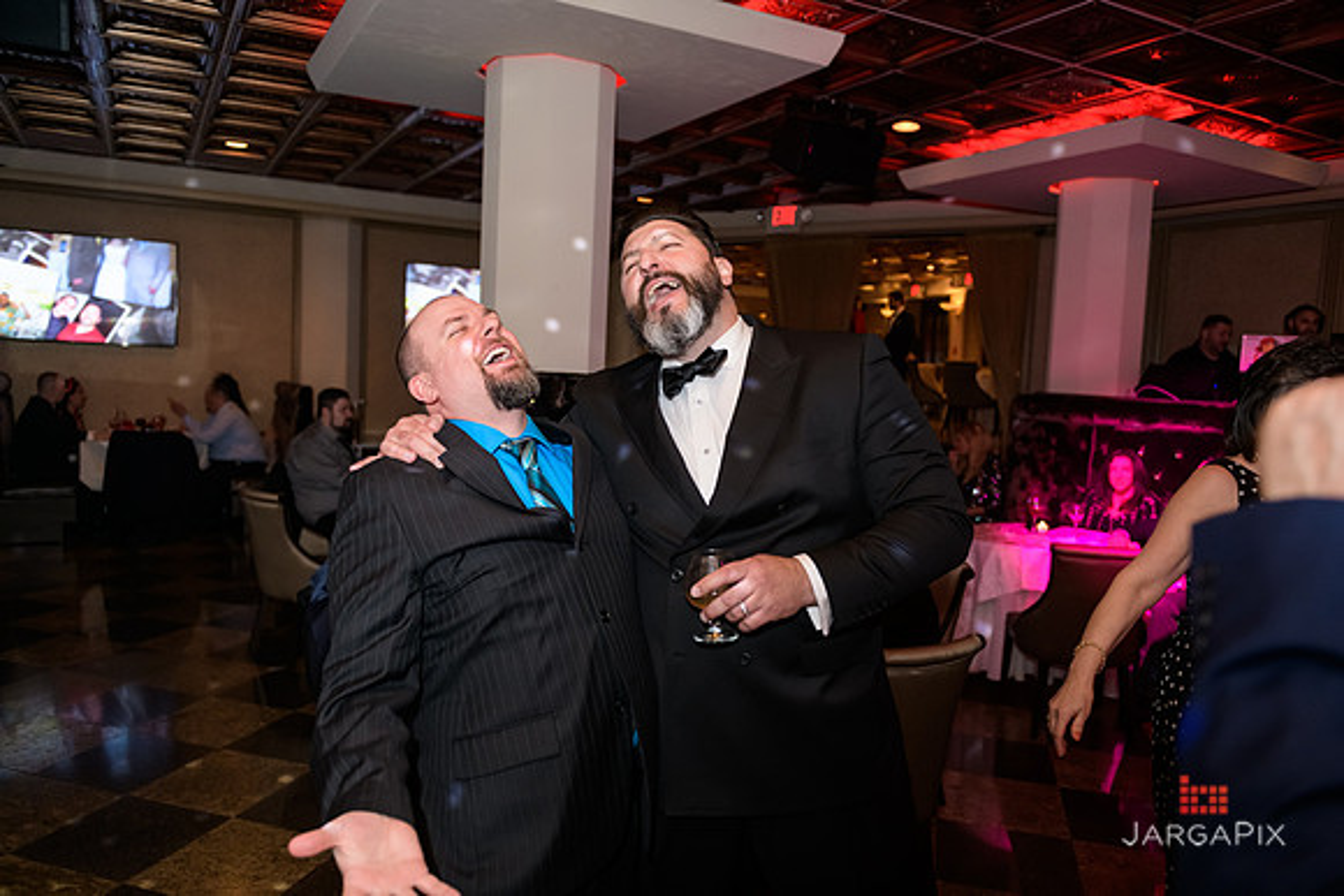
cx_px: 672
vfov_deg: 49.6
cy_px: 448
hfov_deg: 69.4
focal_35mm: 26
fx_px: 971
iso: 1600
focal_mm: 26
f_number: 3.2
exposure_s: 1/125
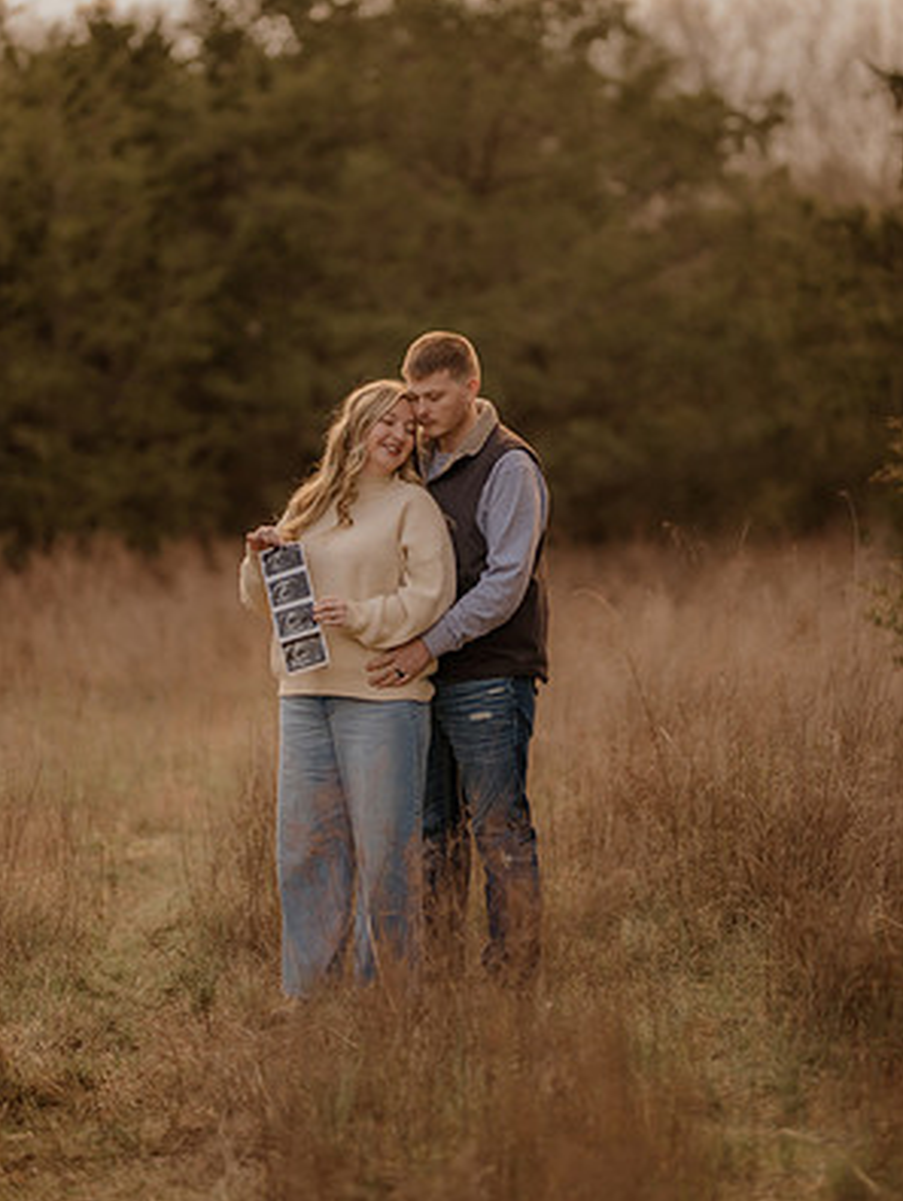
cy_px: 553
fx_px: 3229
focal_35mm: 93
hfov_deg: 15.9
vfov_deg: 21.1
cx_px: 450
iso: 320
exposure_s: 1/800
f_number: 1.4
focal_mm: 85
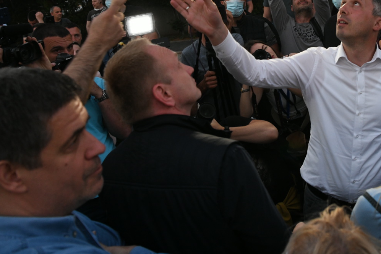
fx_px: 413
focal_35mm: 39
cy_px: 49
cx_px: 287
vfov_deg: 33.2
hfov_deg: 47.7
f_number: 5
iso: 2000
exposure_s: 1/100
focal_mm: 24
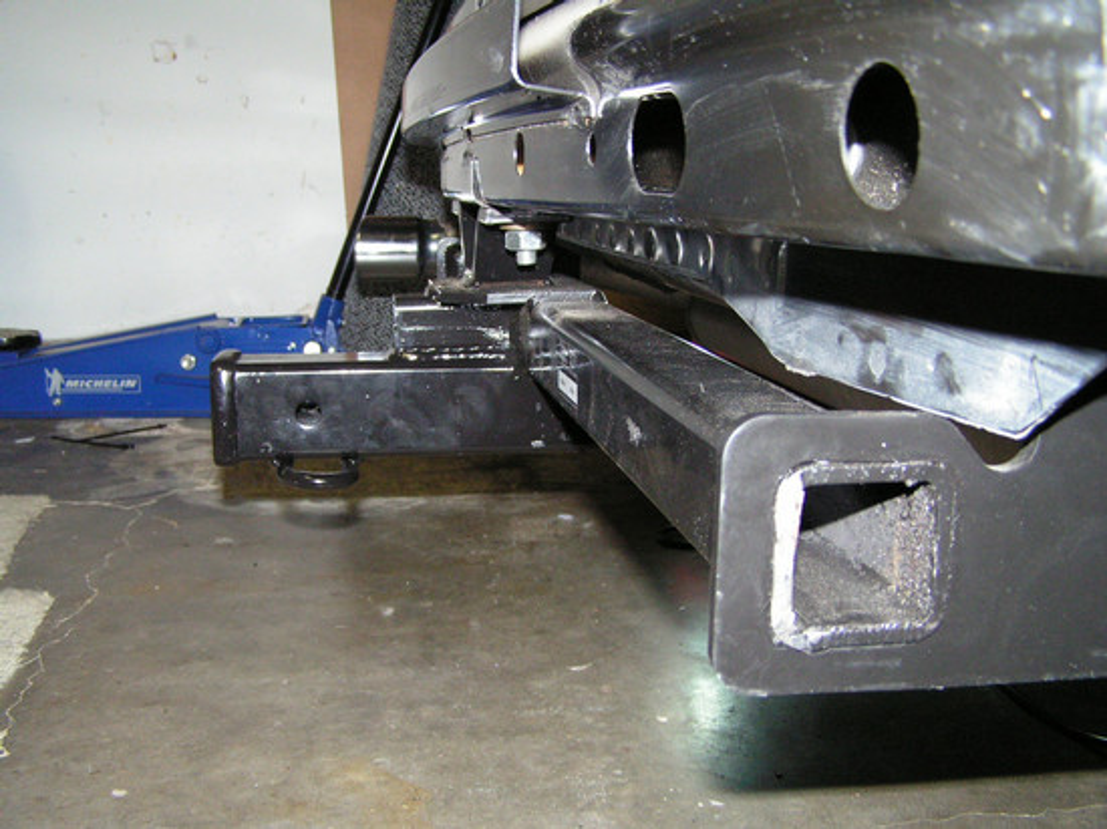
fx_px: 1215
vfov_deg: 37.7
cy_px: 414
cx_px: 554
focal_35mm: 38
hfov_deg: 49.0
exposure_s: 1/40
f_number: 2.8
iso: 200
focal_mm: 6.3
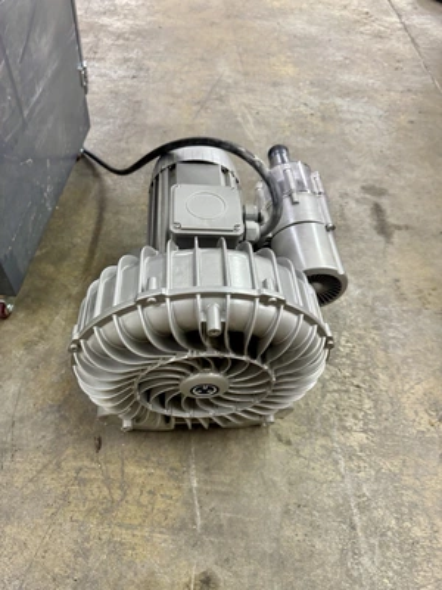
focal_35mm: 24
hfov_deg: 56.8
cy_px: 295
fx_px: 409
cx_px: 221
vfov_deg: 71.6
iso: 200
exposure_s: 1/60
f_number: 1.78
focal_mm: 6.76
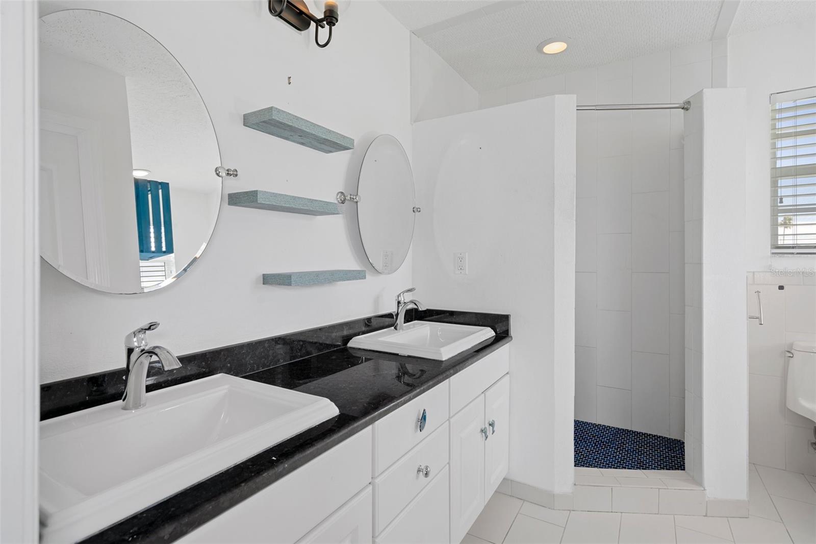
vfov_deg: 70.4
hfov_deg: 93.3
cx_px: 408
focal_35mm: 17
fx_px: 385
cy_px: 272
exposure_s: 1/5
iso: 320
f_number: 8
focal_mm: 17
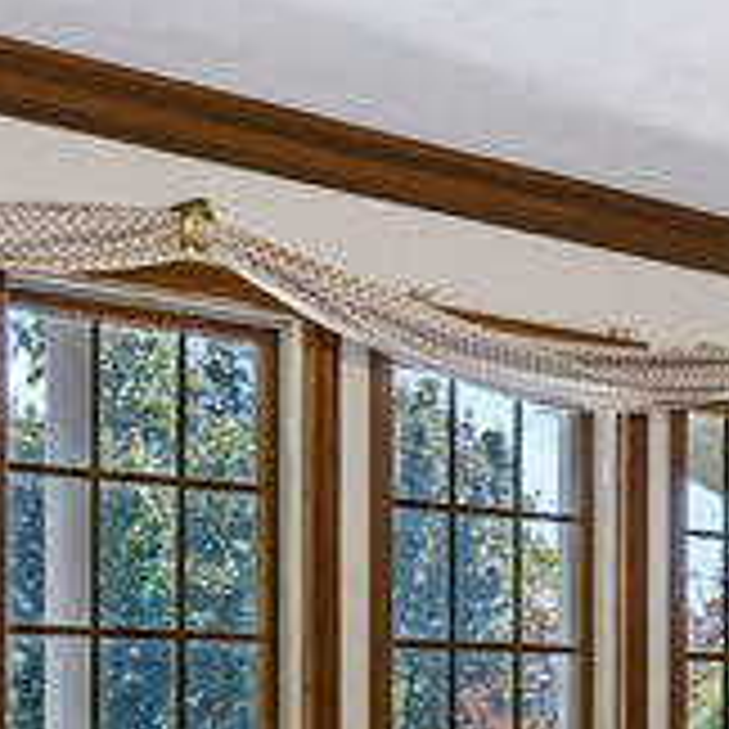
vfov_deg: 20.0
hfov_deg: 19.1
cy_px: 580
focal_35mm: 86
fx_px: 2049
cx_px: 850
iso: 800
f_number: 5
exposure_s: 1/1600
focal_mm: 16
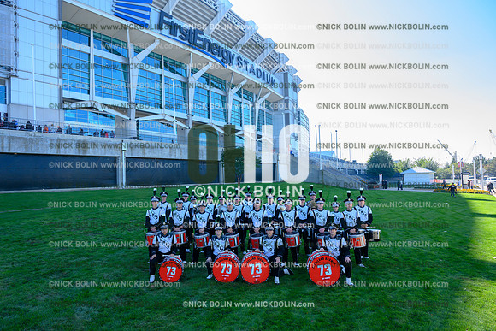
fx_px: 331
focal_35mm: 24
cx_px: 248
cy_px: 166
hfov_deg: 73.7
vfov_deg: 53.2
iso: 800
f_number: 8
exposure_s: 1/320
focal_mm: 24
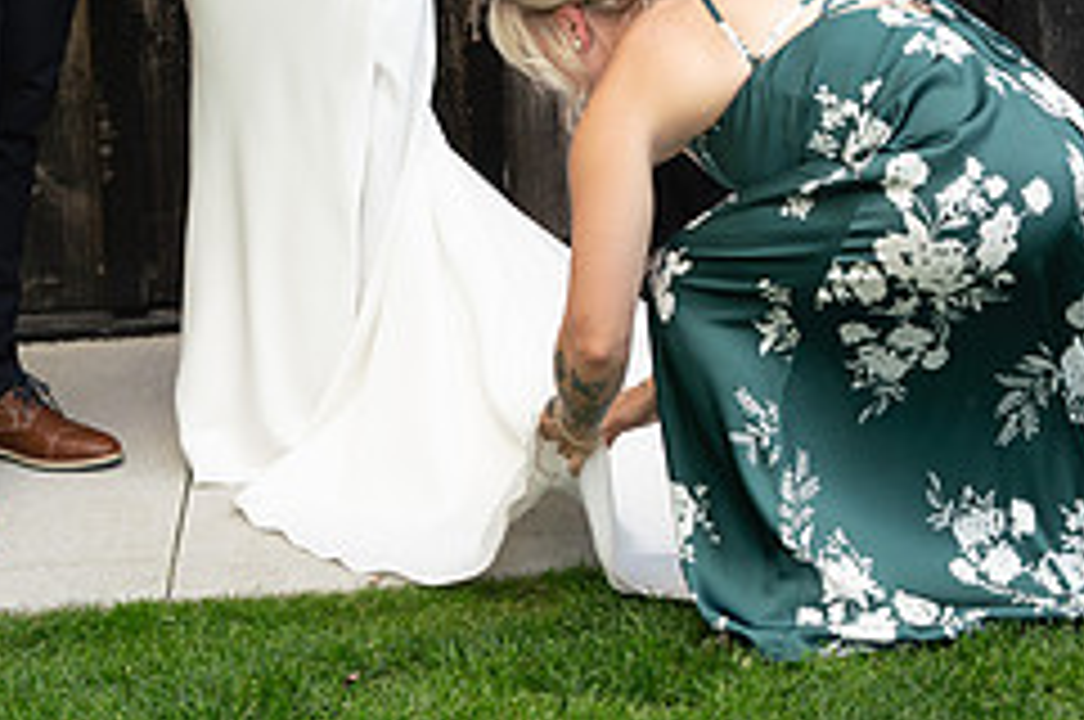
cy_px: 42
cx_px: 939
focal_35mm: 134
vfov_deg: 10.1
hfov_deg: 15.2
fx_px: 4029
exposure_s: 1/250
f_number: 4.5
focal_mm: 35
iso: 400
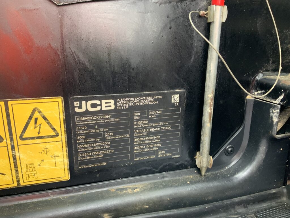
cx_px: 145
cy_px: 109
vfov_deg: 48.2
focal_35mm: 29
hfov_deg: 61.7
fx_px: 243
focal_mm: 3
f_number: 1.8
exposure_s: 1/60
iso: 160
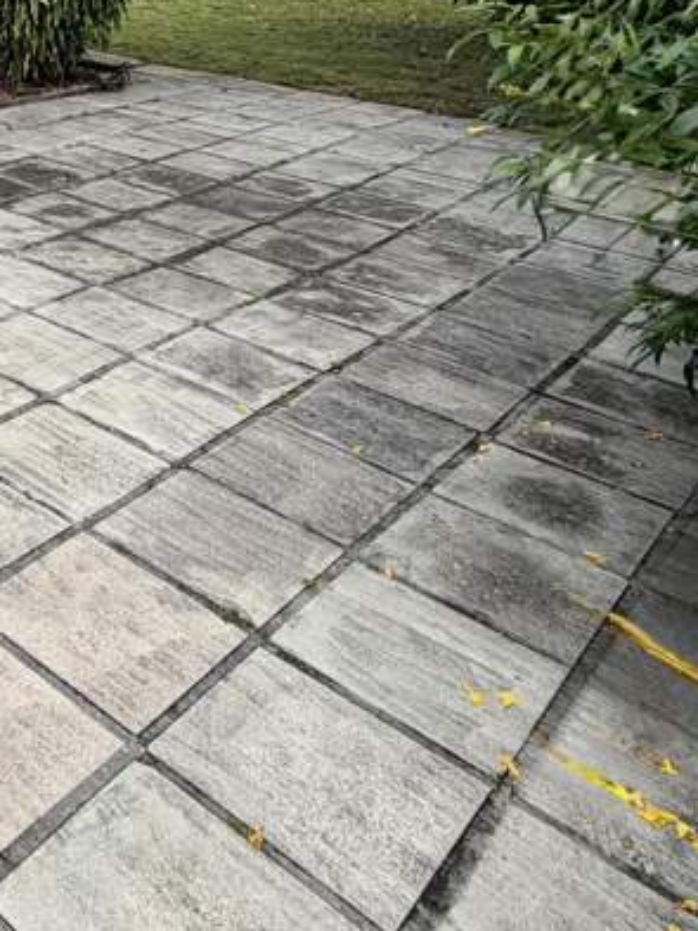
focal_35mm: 38
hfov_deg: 30.1
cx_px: -208
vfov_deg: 44.1
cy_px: 73
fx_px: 1021
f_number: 2.2
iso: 32
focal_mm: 2.22
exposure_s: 1/770
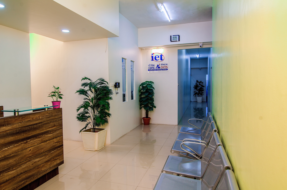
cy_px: 95
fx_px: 191
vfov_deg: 52.9
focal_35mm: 24
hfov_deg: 73.9
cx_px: 144
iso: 100
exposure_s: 1/8
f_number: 8
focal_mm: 16
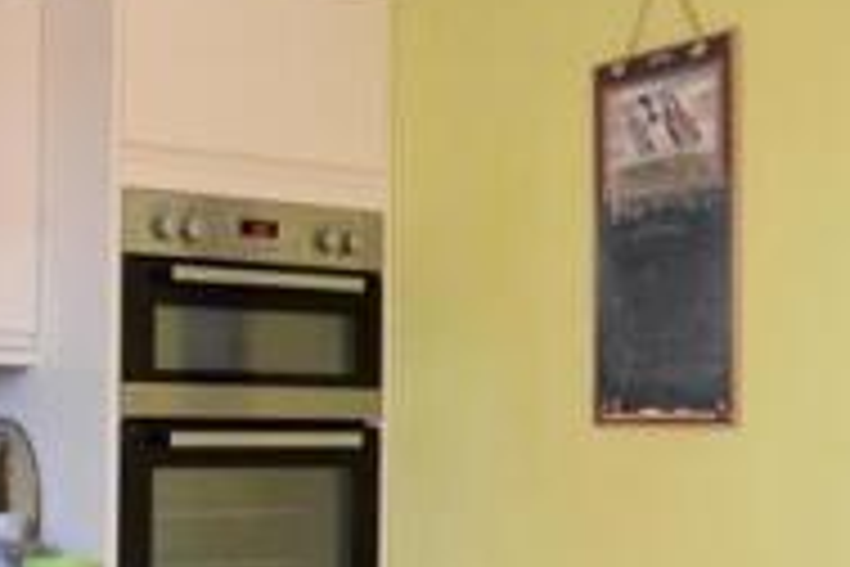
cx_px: -9
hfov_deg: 34.6
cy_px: 416
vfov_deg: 25.7
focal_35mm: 52
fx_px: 1228
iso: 400
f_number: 5.6
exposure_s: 1/25
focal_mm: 10
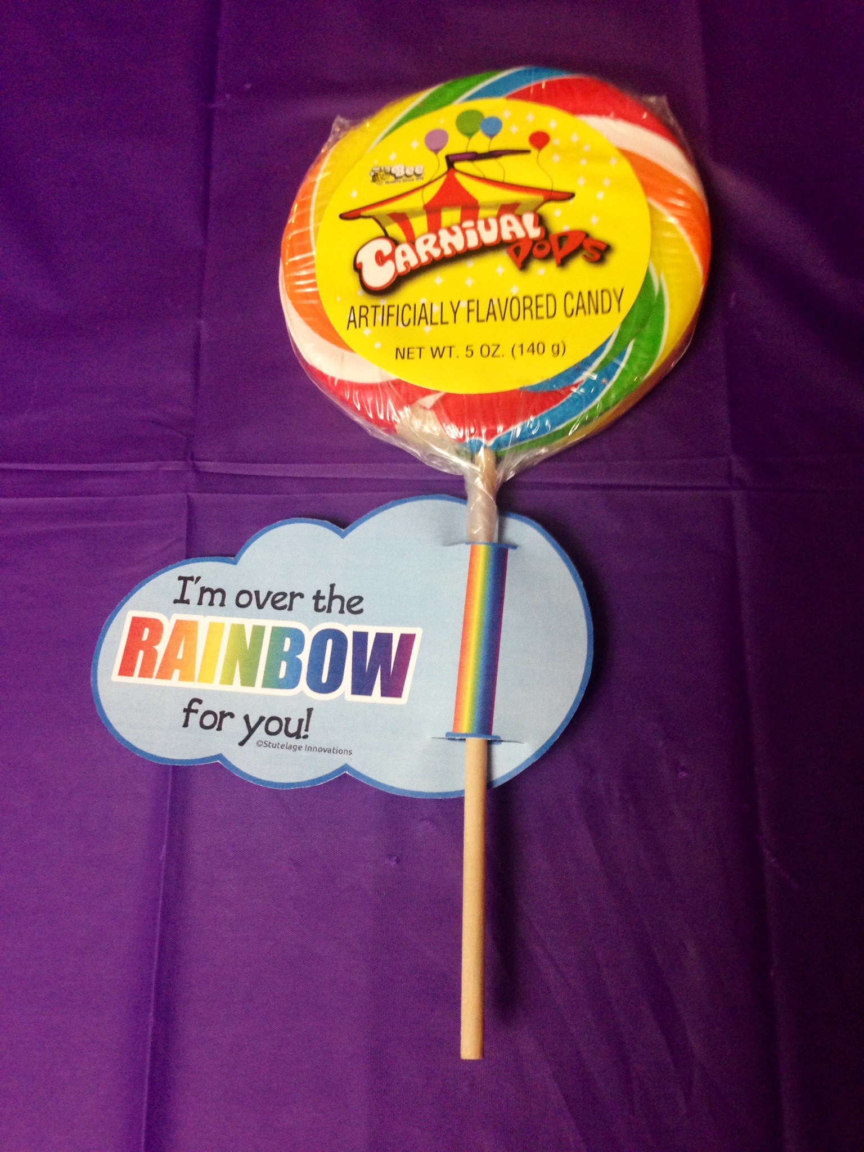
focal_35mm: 33
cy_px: 576
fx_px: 1098
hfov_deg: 42.9
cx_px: 432
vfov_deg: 55.4
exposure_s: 1/20
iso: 160
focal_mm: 4.12
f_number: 2.4
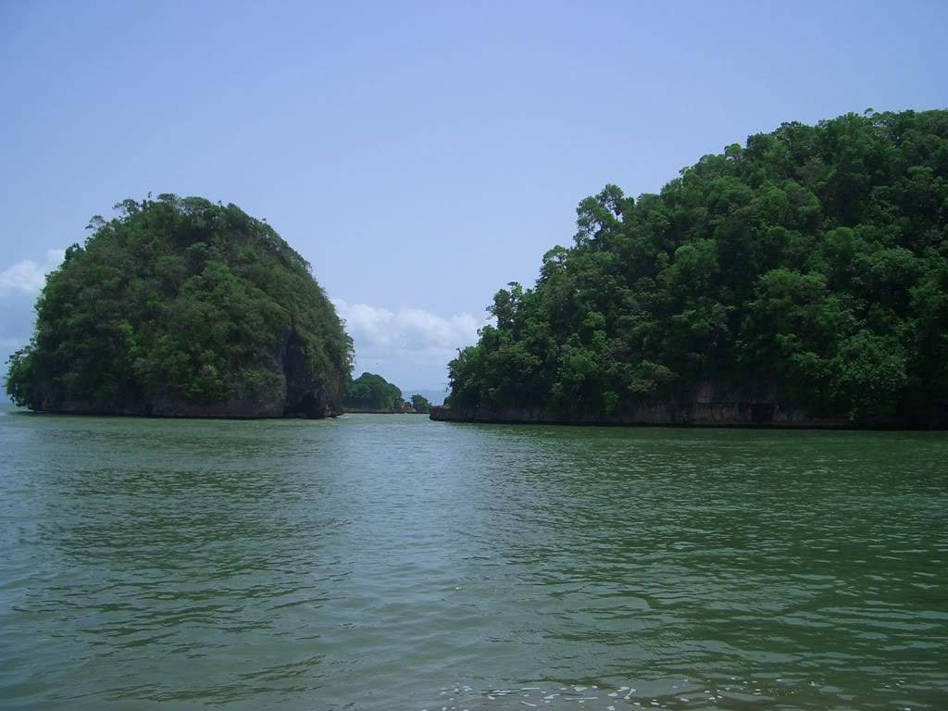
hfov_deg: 52.6
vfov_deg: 40.7
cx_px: 474
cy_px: 356
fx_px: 959
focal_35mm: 35
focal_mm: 5.8
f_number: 4.3
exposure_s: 1/1000
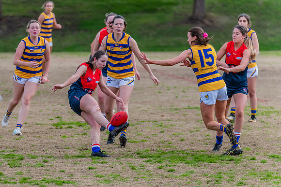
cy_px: 121
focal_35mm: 473
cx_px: 93
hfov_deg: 4.4
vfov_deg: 2.9
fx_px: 3693
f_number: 6.3
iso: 800
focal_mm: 350
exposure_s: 1/1600
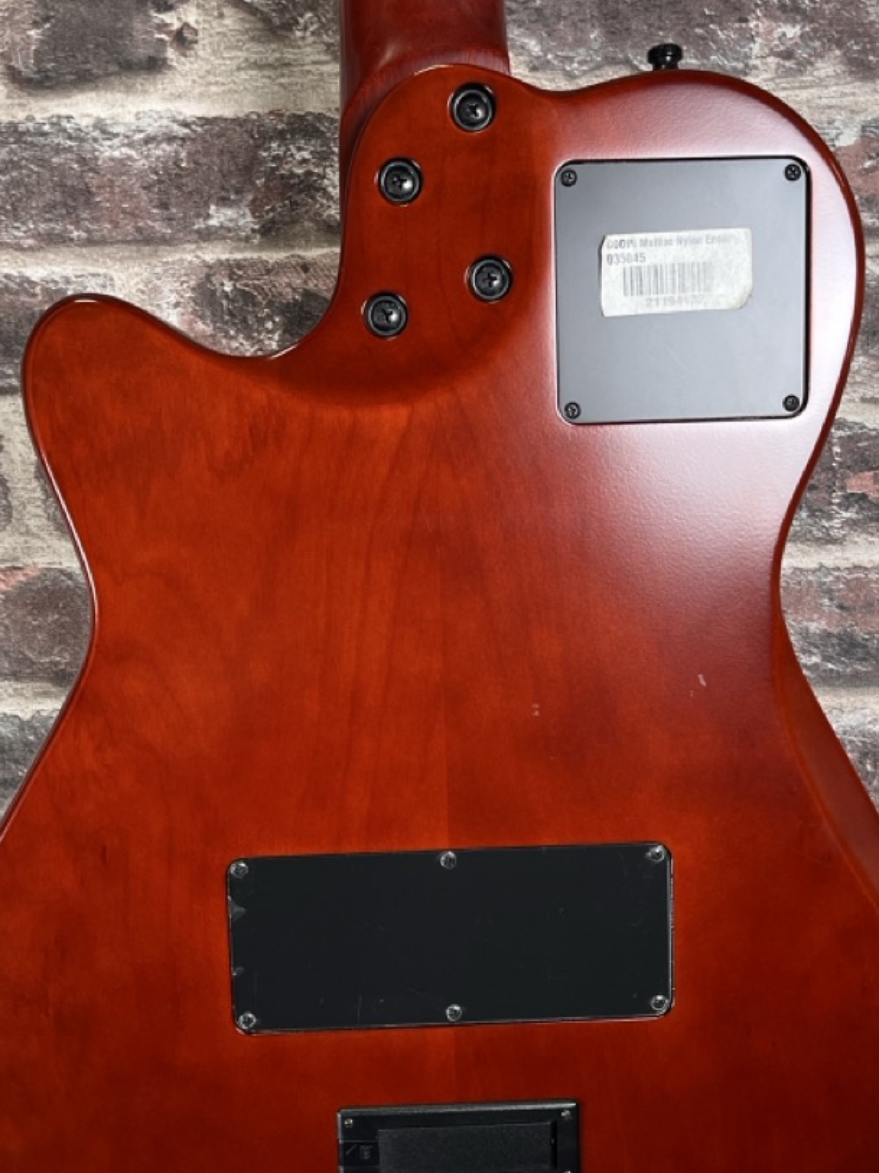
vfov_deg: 45.6
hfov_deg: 35.1
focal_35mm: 41
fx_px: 1388
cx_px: 468
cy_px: 689
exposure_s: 1/110
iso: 125
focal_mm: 5.1
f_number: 1.6
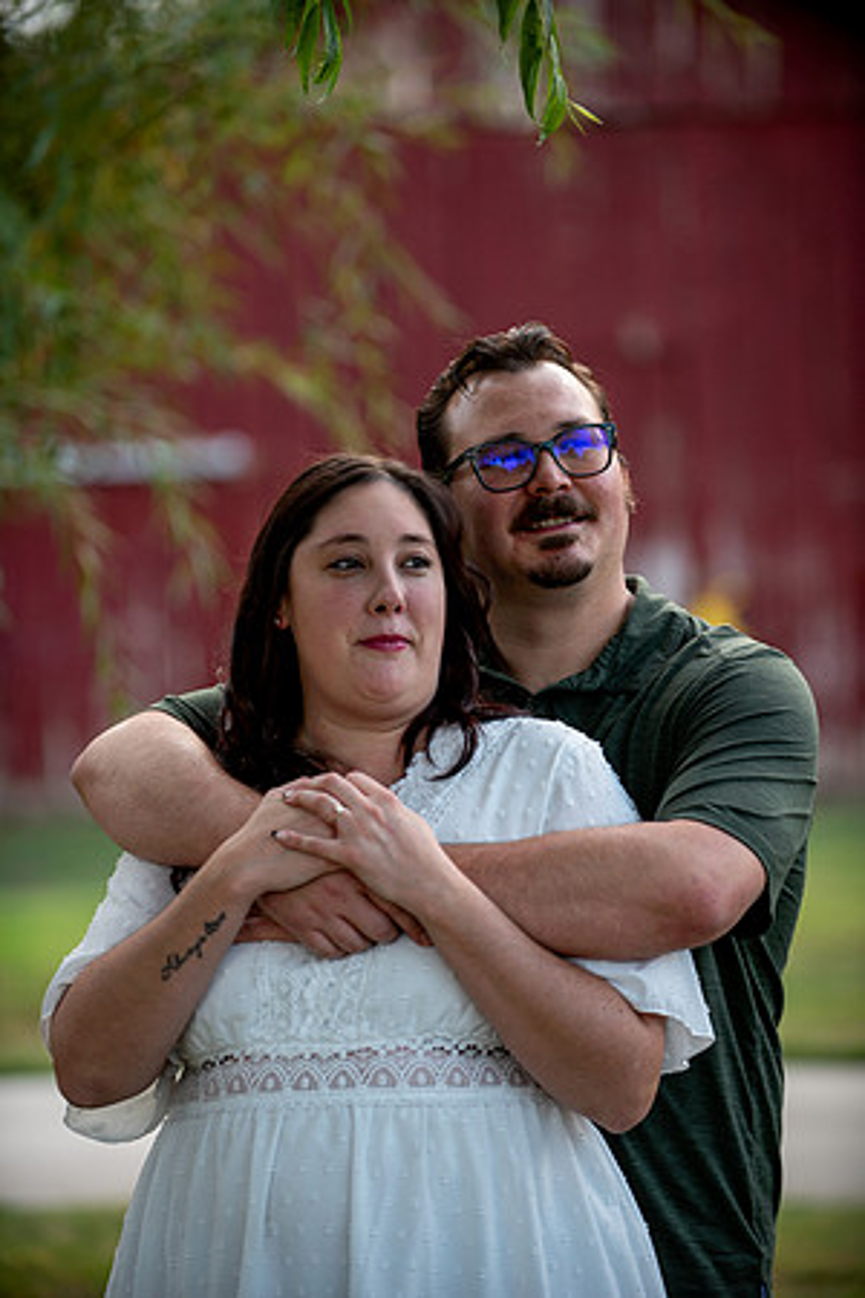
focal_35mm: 130
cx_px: 432
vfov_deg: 15.8
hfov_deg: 10.5
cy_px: 649
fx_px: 4685
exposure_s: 1/80
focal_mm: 130
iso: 80
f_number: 2.8
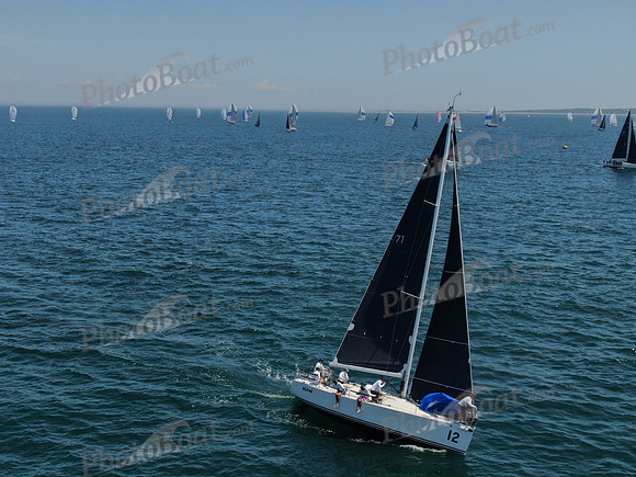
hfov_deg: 39.7
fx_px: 882
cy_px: 238
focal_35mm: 48
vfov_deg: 30.3
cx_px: 318
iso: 100
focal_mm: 8.6
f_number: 3.8
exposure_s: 1/1250
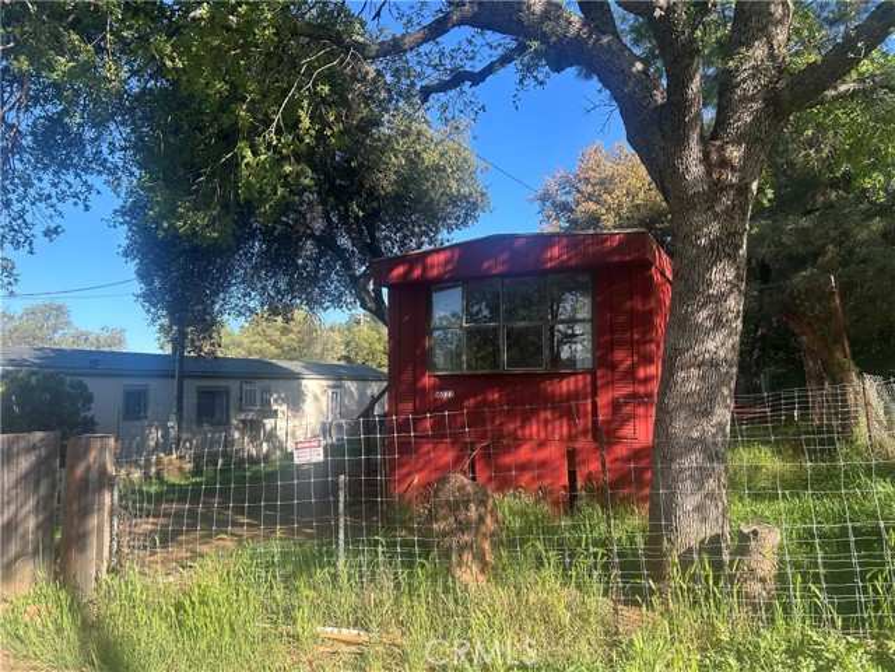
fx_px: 672
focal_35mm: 26
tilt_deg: +4.4
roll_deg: -0.2
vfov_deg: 53.1
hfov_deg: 67.3
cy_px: 336
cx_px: 448
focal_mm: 5.7
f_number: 1.5
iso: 50
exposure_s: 1/965
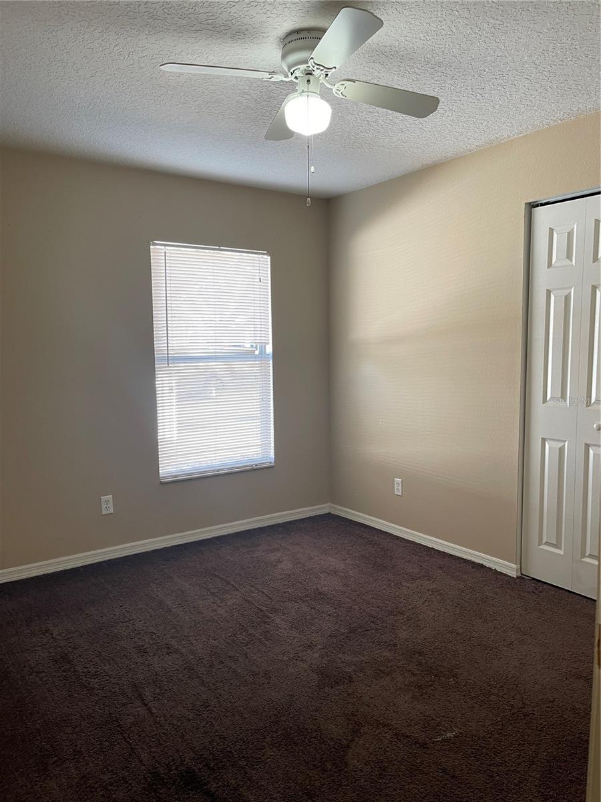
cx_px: 300
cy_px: 401
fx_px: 579
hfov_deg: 54.9
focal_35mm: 25
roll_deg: +0.3
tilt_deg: -5.6
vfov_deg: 69.4
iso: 100
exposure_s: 1/60
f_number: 1.6
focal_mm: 5.1
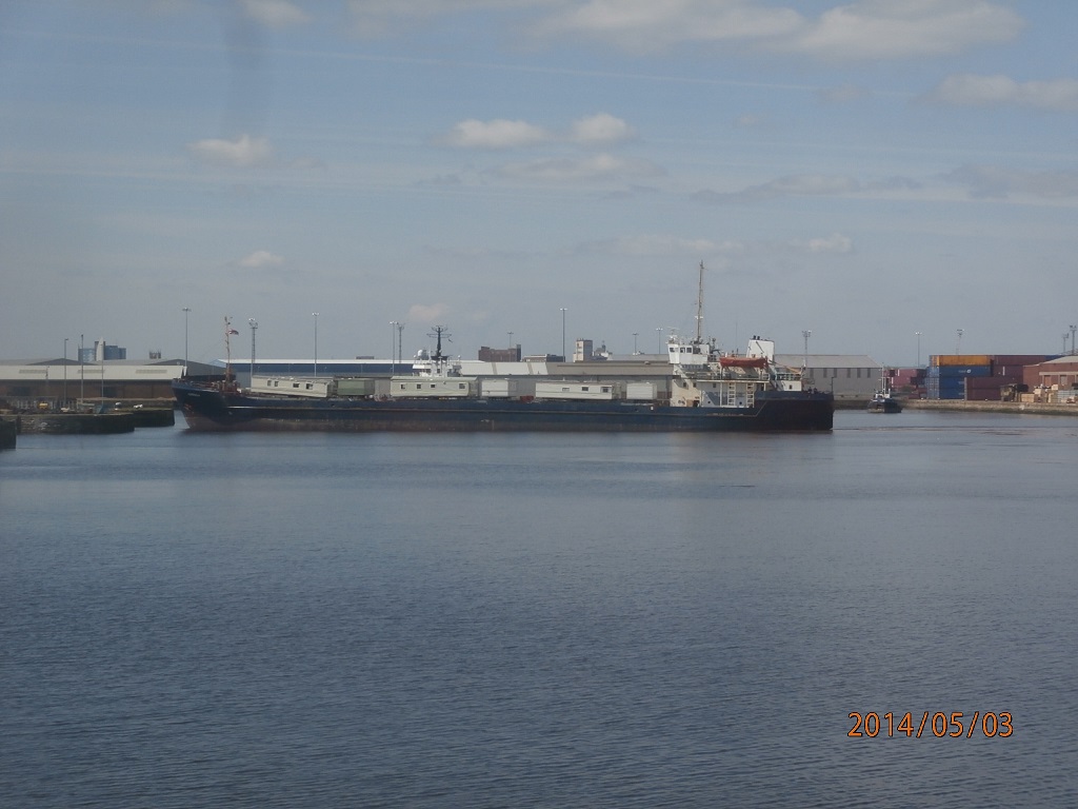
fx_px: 2678
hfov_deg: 22.8
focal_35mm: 86
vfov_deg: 17.2
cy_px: 404
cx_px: 539
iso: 100
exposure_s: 1/640
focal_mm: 15.16
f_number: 5
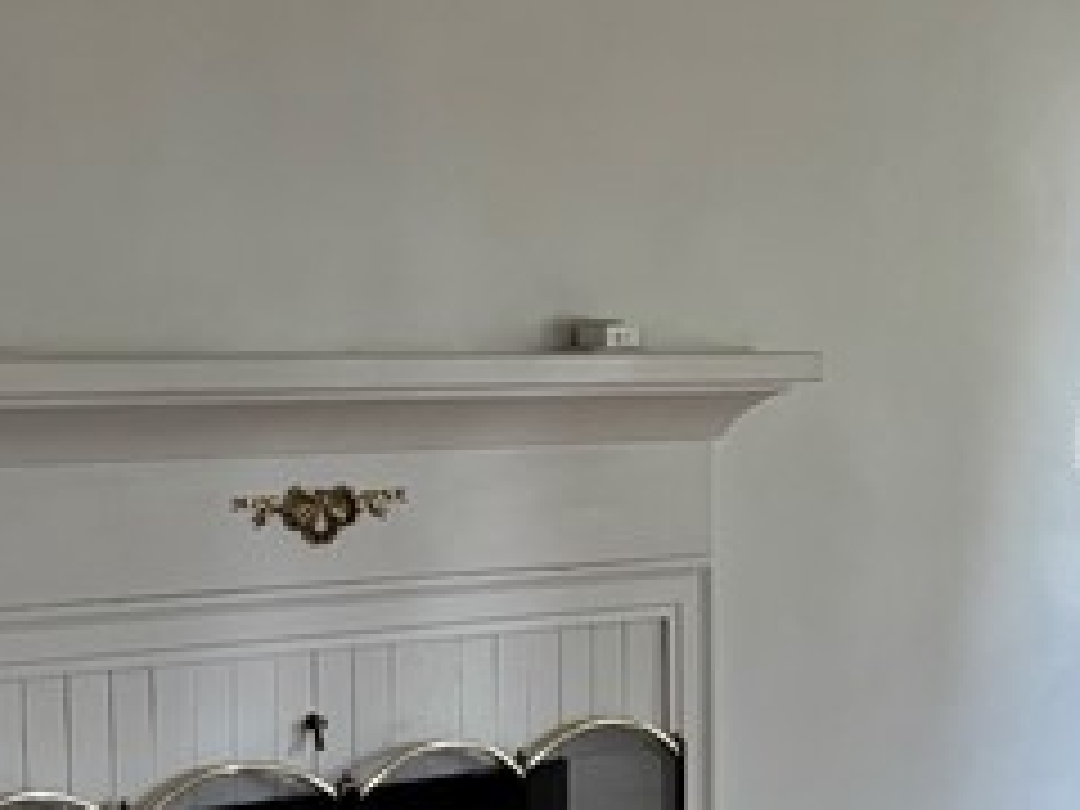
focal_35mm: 111
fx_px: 3463
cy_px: 598
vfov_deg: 13.3
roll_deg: -0.8
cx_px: 1282
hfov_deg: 17.0
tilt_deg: -6.3
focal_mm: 5.96
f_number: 1.6
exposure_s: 1/60
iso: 200
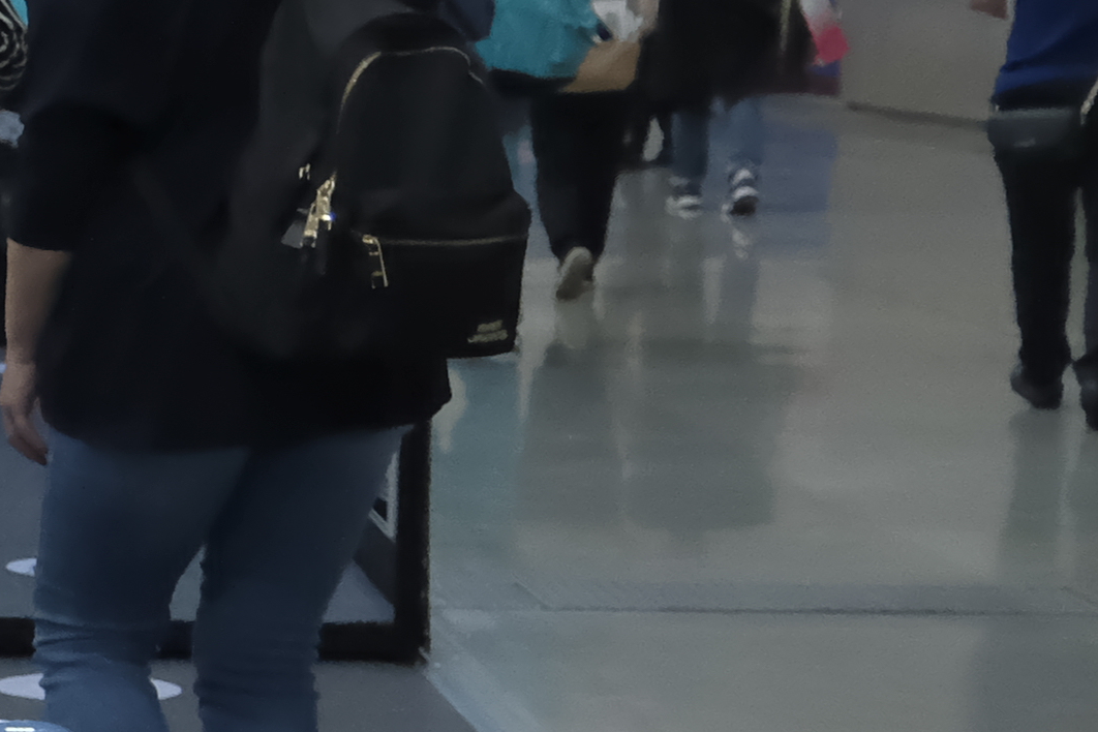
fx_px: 4300
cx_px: -1908
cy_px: 506
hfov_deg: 11.0
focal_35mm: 141
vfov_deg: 9.7
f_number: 2.8
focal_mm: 16
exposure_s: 1/500
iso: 3200
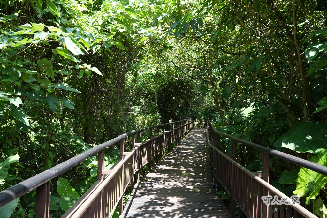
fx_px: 271
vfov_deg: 43.9
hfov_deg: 62.3
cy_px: 109
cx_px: 164
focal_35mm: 30
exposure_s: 1/320
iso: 1600
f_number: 8
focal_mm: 29.8
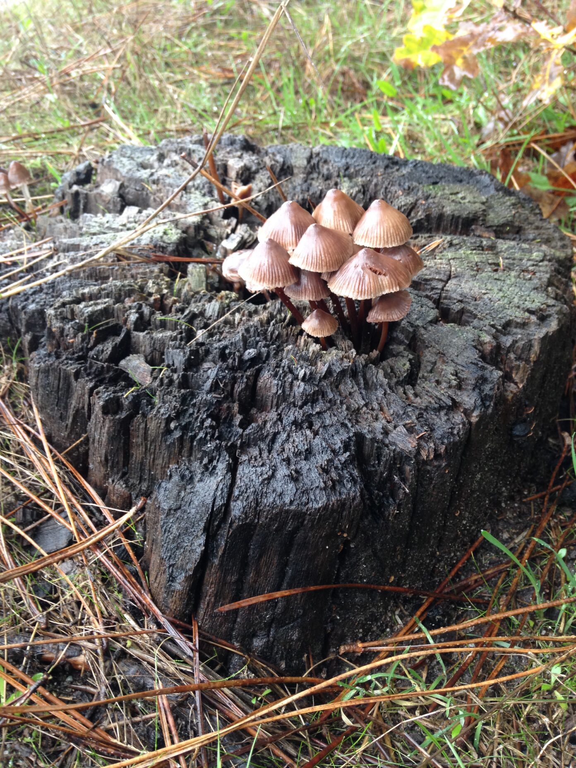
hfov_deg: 42.9
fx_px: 732
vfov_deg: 55.4
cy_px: 384
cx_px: 288
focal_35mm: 33
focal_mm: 4.12
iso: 100
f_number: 2.4
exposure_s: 1/20
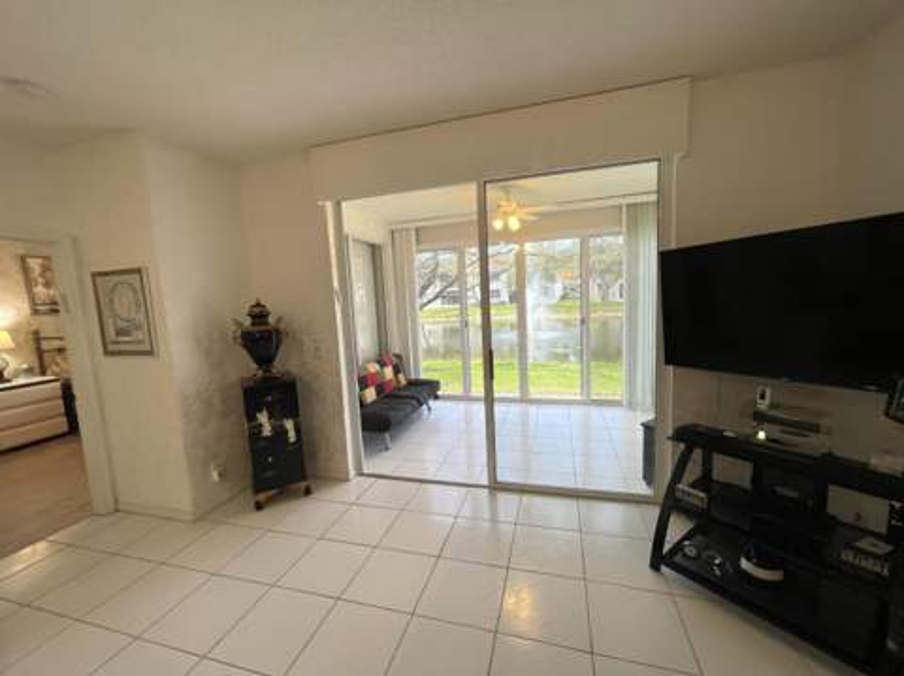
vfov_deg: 85.6
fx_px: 365
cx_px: 452
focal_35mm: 14
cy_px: 338
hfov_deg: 102.1
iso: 100
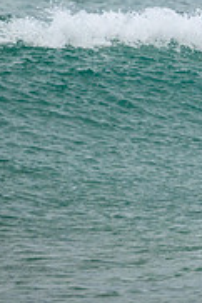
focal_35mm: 2554
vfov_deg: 0.8
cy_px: 22
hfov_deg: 0.5
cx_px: 451
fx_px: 21535
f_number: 11
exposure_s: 1/3200
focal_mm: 800
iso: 1250
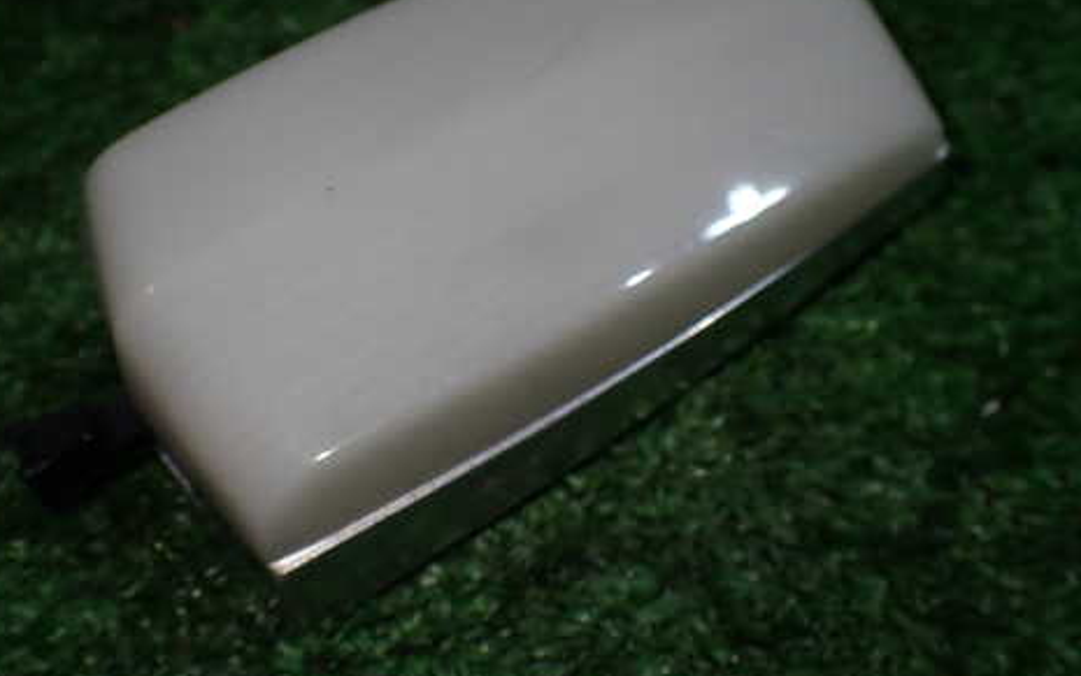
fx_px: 1208
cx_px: 479
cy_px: 267
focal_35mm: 41
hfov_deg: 48.1
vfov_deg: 31.2
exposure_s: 1/125
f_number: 2.3
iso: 125
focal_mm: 5.4
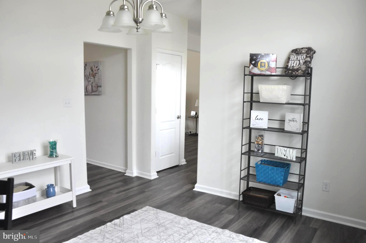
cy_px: 122
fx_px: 305
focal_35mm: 30
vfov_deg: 43.5
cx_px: 183
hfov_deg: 62.0
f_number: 5.6
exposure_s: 1/125
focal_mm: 20
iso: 400
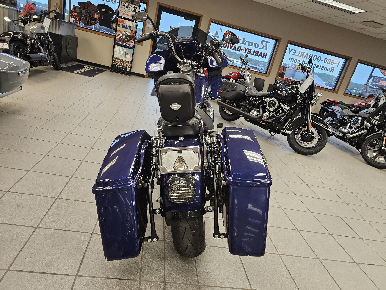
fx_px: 256
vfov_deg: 58.9
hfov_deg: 73.9
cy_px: 145
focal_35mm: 23
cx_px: 193
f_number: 1.7
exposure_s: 1/120
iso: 250
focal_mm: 6.3
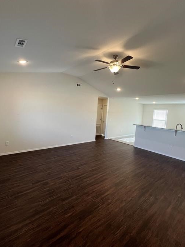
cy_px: 121
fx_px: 107
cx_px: 88
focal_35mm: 15
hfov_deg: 81.6
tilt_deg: -3.9
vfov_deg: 98.2
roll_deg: -3.6
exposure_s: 1/120
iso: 160
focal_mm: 1.57
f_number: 1.8
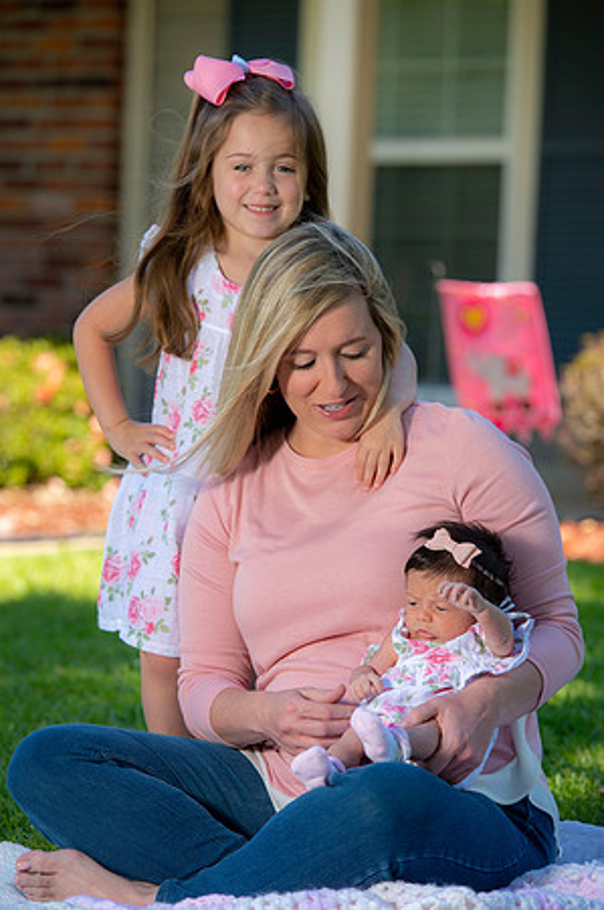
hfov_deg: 8.8
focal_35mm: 155
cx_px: 302
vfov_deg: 13.3
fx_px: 3910
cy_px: 455
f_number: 5.6
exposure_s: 1/160
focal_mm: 155
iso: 100
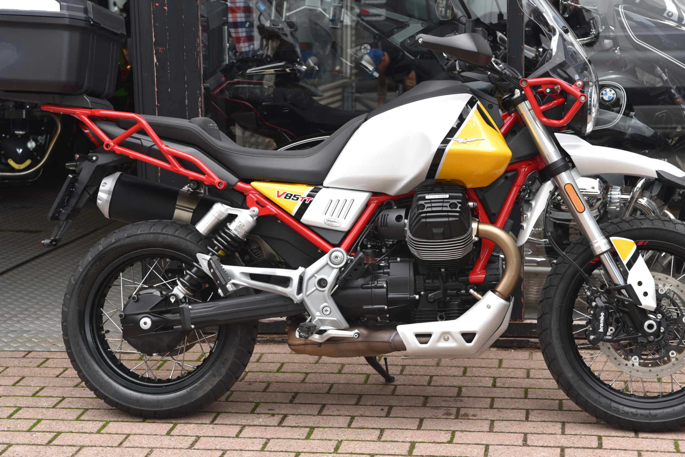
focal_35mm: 73
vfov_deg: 18.7
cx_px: 367
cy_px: 201
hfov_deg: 27.7
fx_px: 1389
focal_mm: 62
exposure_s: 1/80
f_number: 4.5
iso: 100
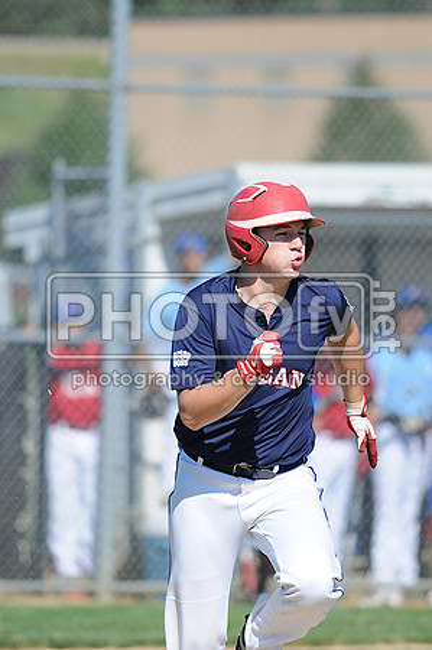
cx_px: 216
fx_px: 8118
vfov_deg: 4.6
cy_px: 325
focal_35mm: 450
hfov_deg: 3.0
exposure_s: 1/1600
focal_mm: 300
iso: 200
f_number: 4
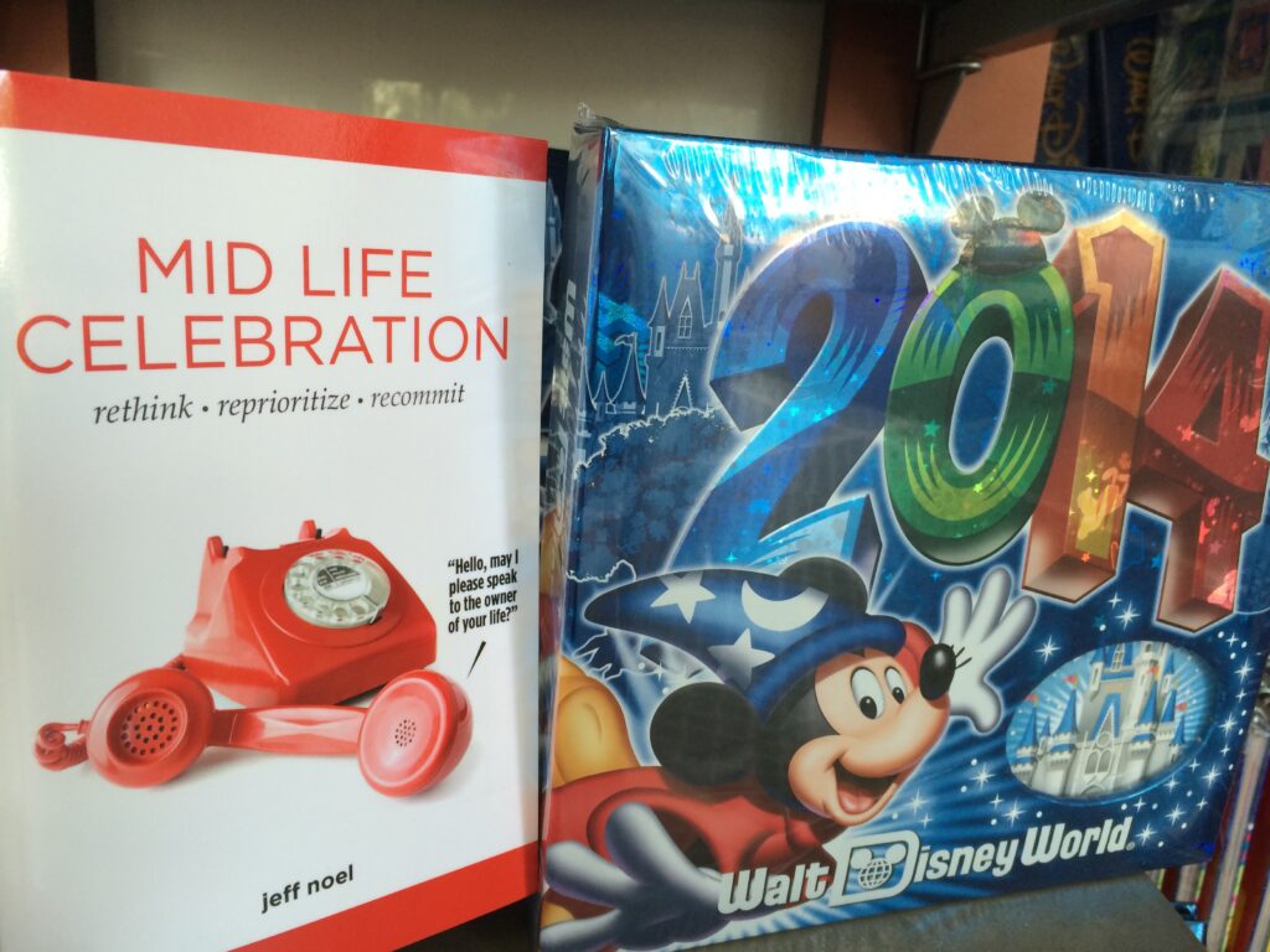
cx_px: 635
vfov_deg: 46.8
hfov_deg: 60.0
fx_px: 1101
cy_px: 476
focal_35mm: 30
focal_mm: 4.12
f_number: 2.2
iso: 32
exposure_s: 1/40
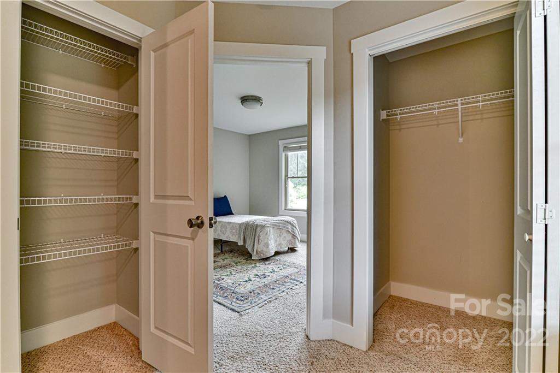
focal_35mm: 16
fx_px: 249
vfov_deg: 73.8
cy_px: 186
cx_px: 280
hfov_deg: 96.7
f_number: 5.6
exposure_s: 1/125
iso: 1600
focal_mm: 16
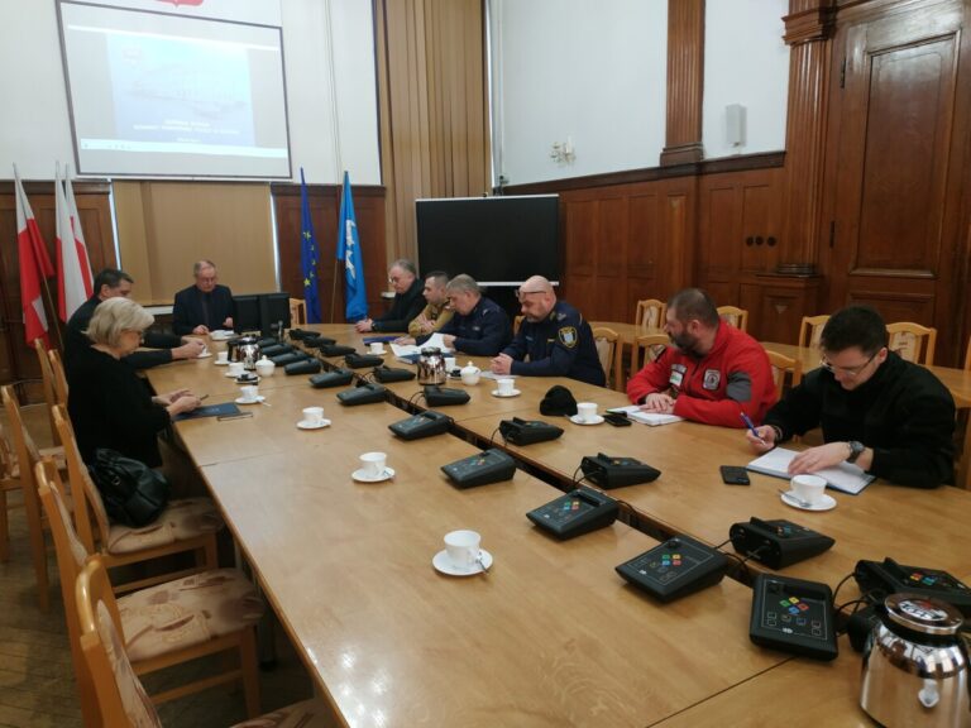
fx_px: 673
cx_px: 486
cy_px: 364
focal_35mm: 24
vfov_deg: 56.8
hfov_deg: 71.6
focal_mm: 3.94
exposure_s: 1/25
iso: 250
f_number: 1.9
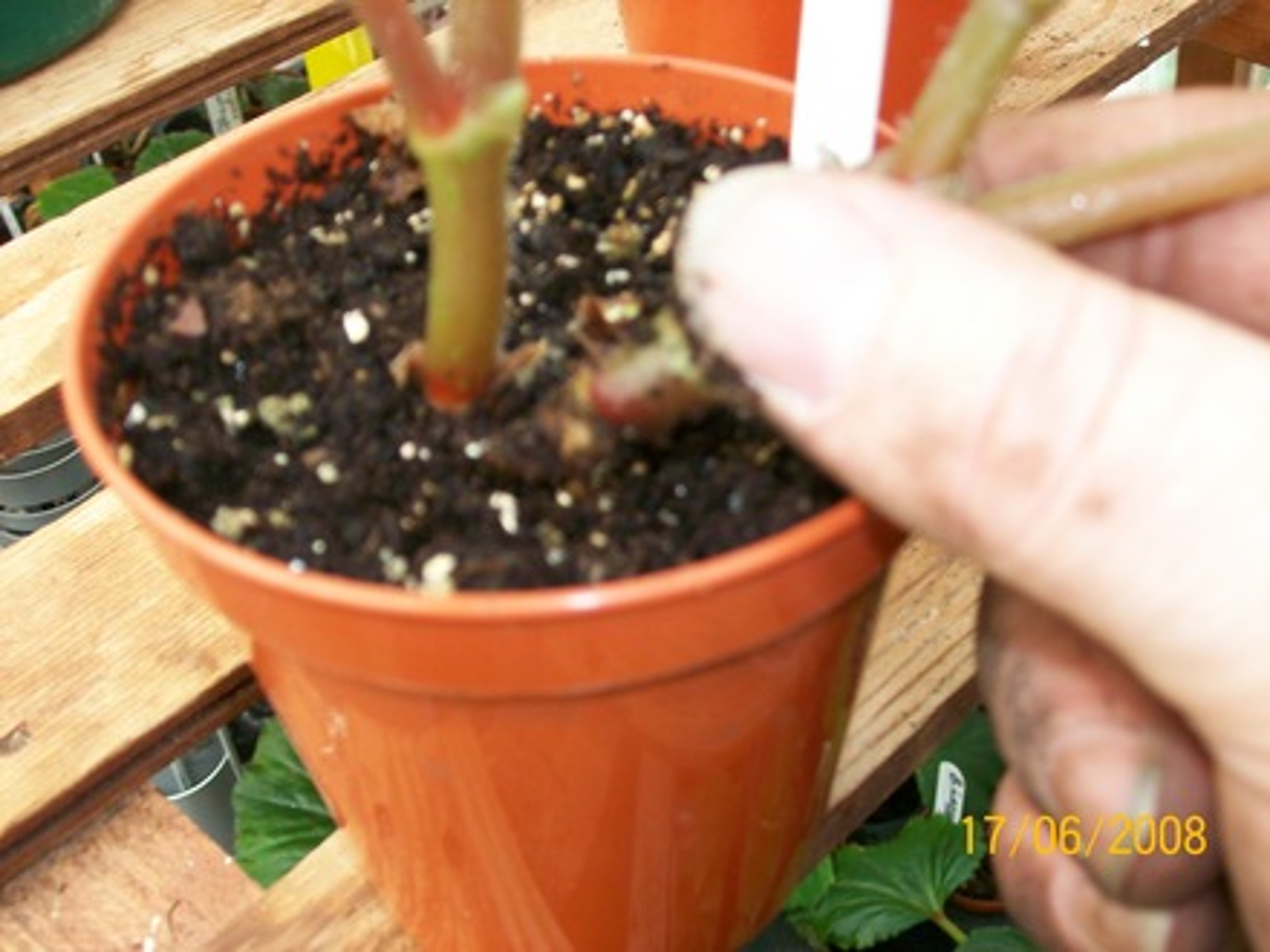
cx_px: 635
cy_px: 476
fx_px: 1651
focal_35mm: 45
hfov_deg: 42.1
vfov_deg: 32.2
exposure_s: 1/73.1
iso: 80
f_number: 3
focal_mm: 7.6
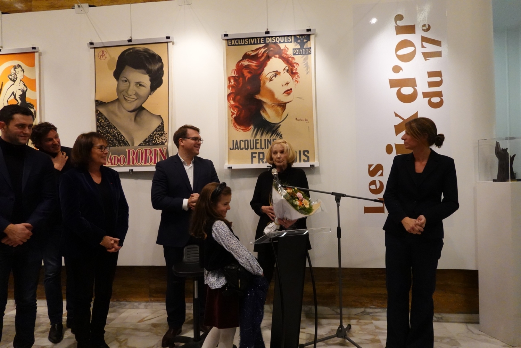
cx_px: 260
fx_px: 347
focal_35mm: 24
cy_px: 174
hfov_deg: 73.7
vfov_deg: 53.1
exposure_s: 1/250
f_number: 2.8
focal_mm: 9
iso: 2500
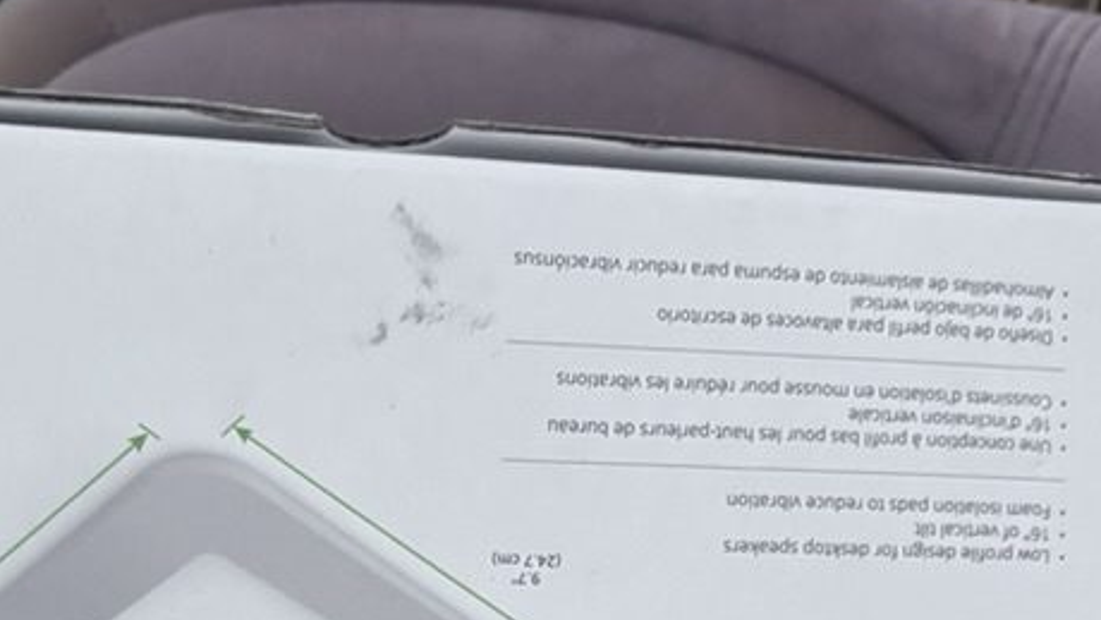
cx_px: 342
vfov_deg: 18.0
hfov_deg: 33.0
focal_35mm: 63
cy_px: 783
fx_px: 1840
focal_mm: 5.96
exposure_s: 1/60
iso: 500
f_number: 1.6
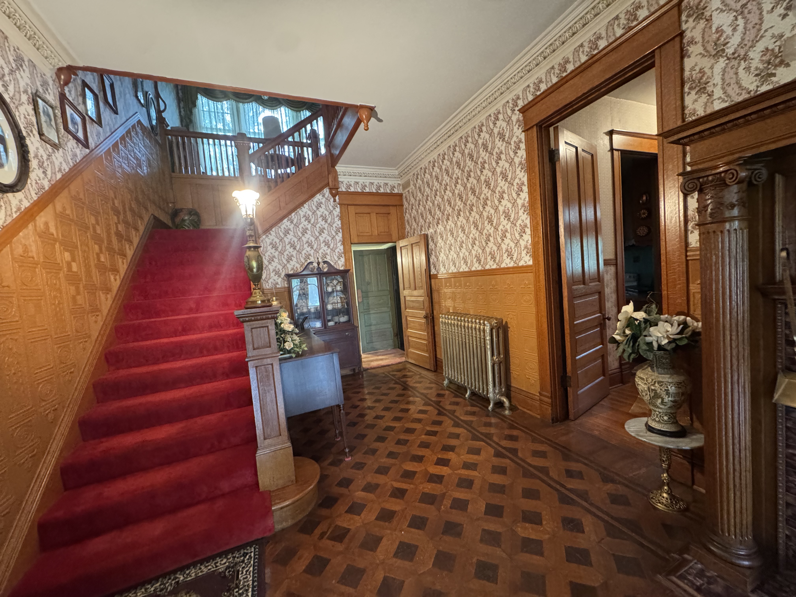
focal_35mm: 14
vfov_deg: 85.7
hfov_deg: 102.1
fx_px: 322
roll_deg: +4.9
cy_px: 298
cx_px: 398
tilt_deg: -4.2
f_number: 2.2
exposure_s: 1/60
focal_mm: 2.22
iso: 1000
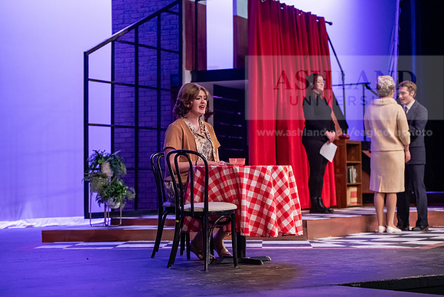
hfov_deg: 23.6
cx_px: 222
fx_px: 1061
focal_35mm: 86
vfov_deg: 15.9
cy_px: 148
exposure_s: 1/200
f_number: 3.2
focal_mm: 86
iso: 3200
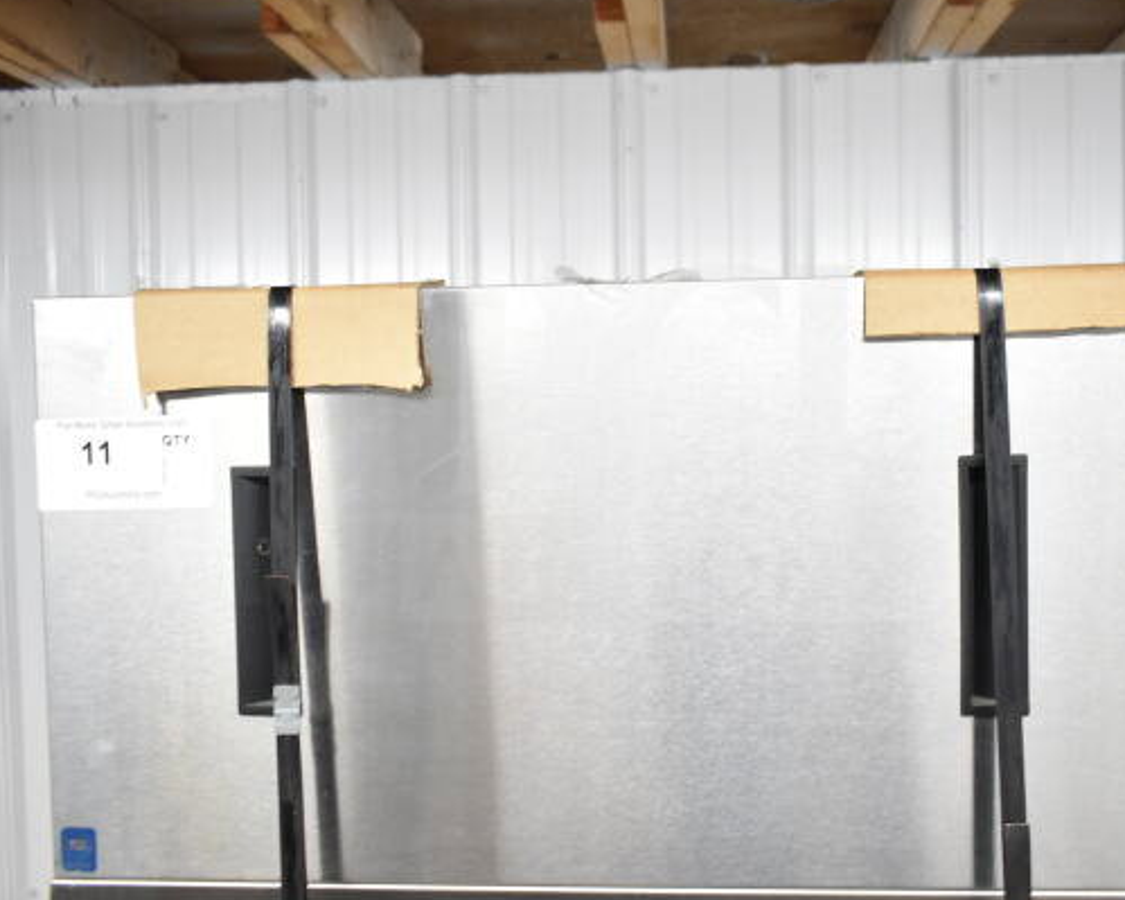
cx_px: 652
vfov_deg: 47.1
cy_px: 443
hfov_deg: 56.9
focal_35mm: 31
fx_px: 1032
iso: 1600
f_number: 4.5
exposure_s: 1/80
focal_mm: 18
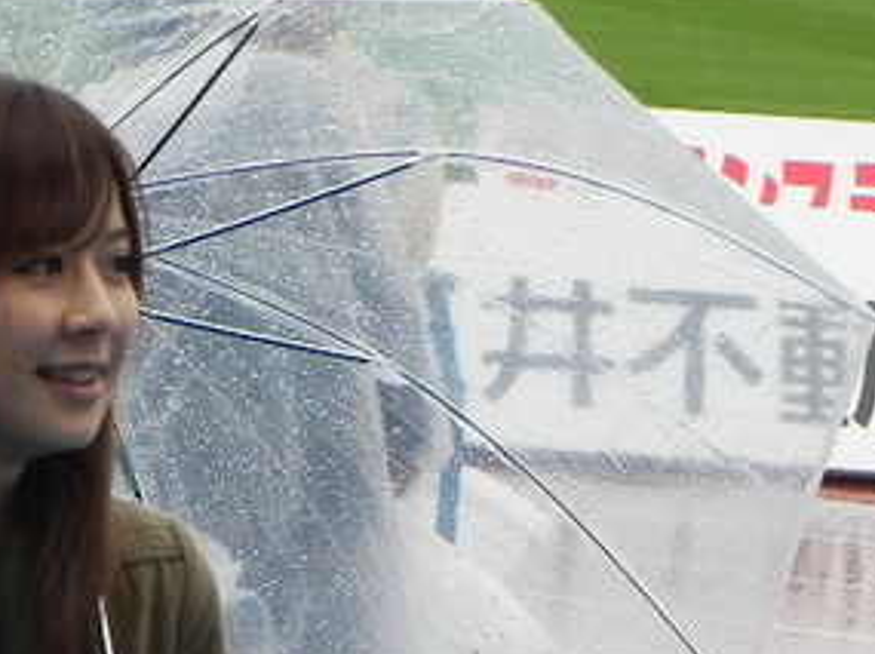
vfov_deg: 5.5
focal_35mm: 267
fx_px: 6741
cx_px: -37
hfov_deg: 7.4
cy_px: 903
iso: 160
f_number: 5
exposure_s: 1/177
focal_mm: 16.9
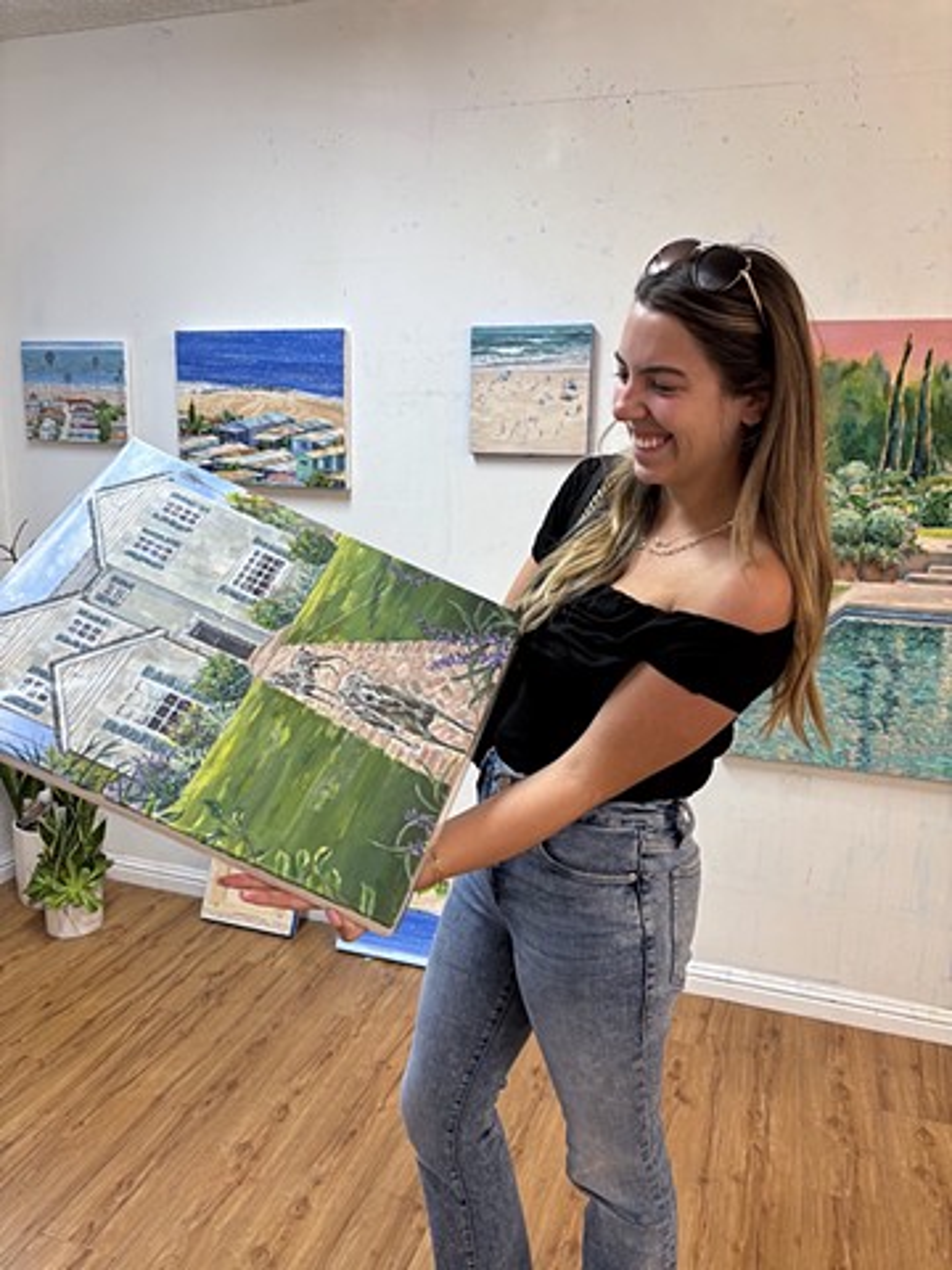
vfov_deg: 67.3
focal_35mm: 26
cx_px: 476
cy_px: 635
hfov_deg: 53.1
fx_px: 953
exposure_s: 1/60
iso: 100
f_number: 1.6
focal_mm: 6
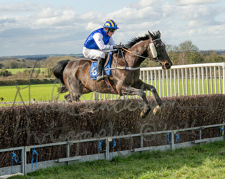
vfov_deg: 13.9
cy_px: 96
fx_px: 735
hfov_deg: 17.3
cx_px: 73
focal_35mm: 110
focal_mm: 35
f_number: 4
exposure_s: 1/1250
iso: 200
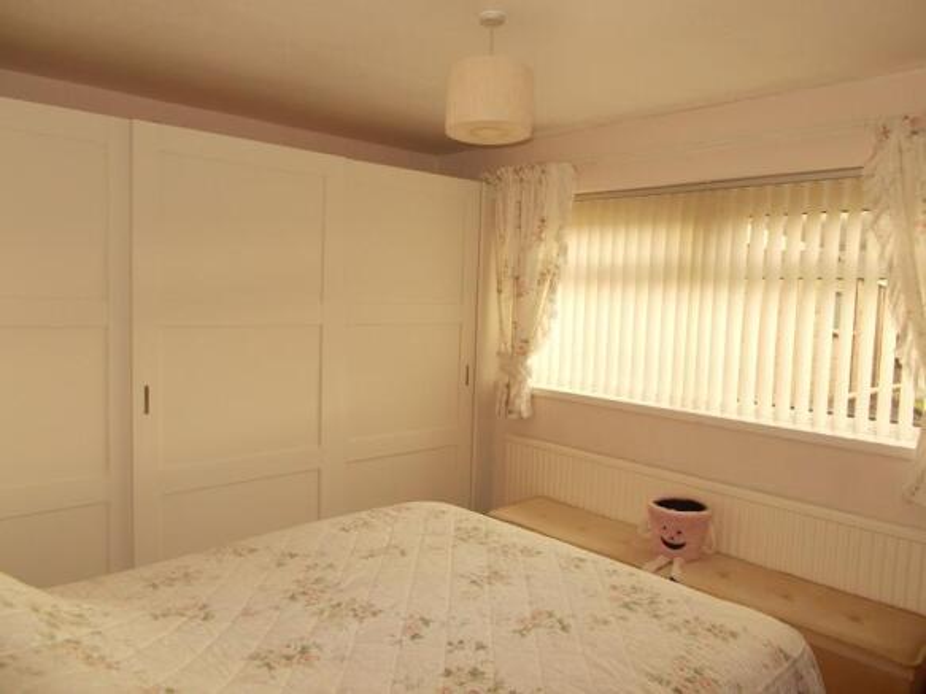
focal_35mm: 26
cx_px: 463
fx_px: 695
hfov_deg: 67.3
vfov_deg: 53.0
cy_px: 347
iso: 80
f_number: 3.2
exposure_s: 1/50
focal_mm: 4.6
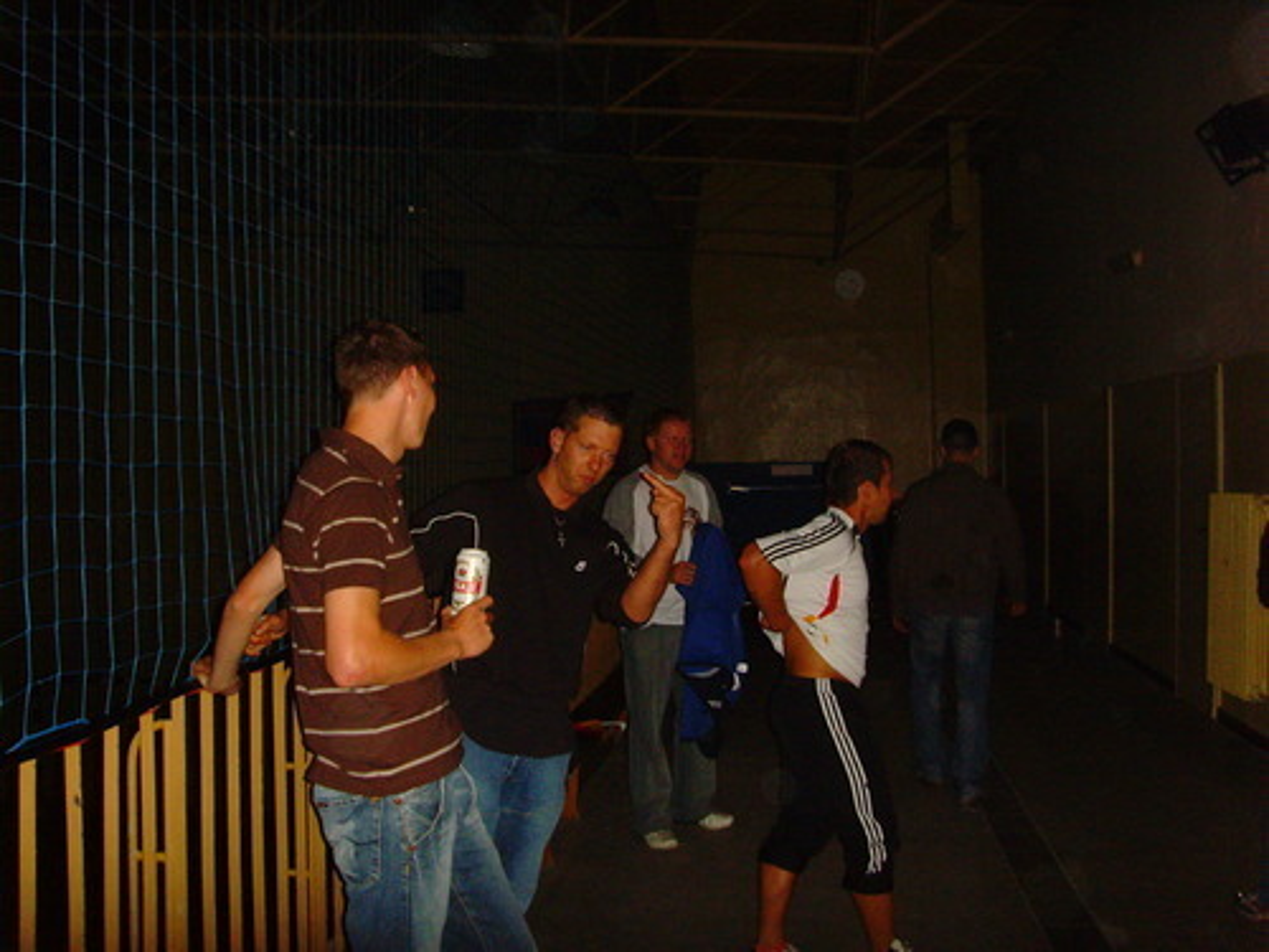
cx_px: 634
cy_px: 476
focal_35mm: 39
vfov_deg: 36.8
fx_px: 1430
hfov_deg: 47.9
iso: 400
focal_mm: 6.6
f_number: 3.5
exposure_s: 1/45
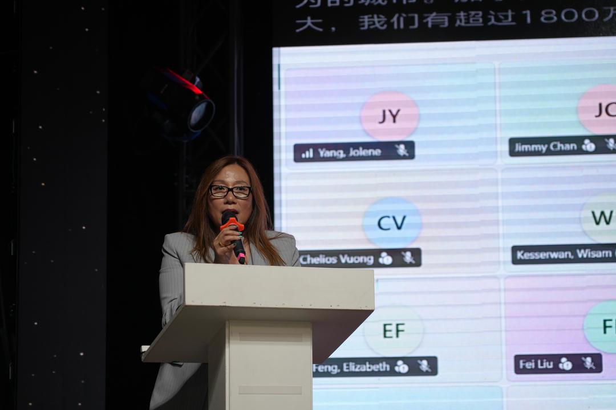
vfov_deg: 13.0
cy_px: 205
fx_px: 1797
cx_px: 308
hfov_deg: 19.5
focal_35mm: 105
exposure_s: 1/160
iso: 400
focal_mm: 105
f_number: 4
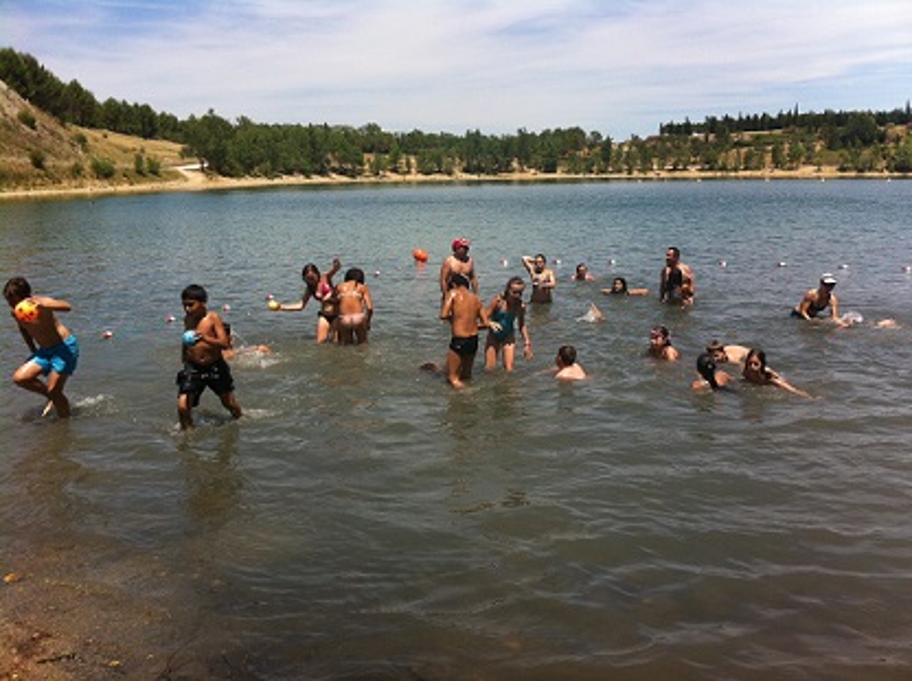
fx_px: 921
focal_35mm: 35
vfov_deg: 40.6
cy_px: 340
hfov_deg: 52.7
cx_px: 456
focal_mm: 3.85
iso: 80
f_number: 2.8
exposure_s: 1/1508
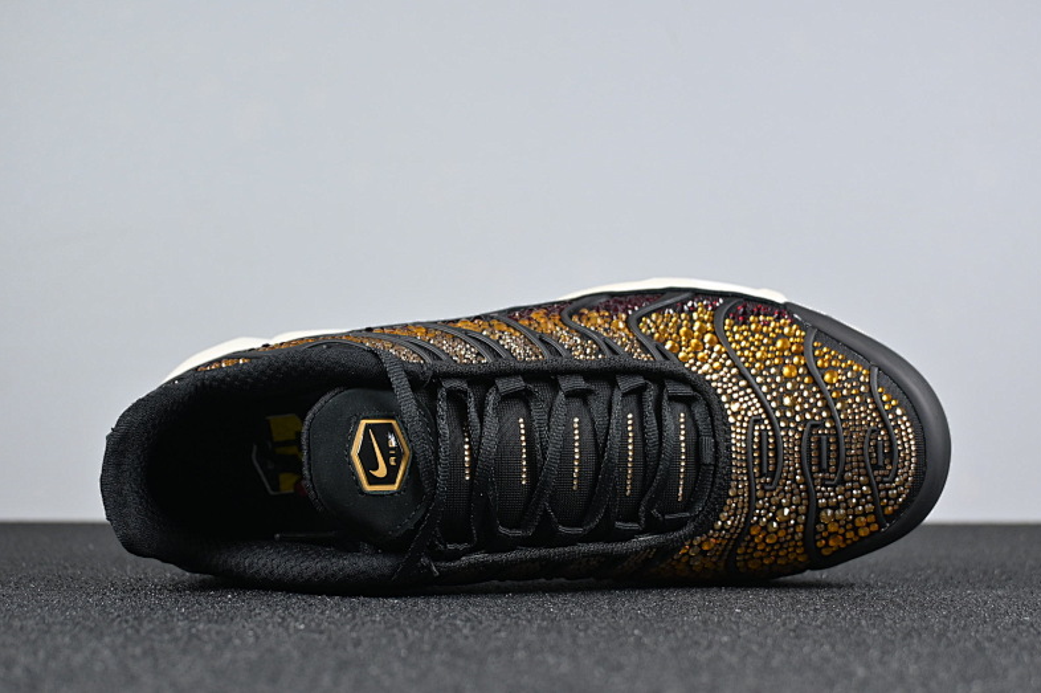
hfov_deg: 35.4
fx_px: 1633
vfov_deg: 23.9
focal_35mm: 57
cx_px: 528
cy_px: 343
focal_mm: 37
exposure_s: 1/125
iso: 640
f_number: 5.3
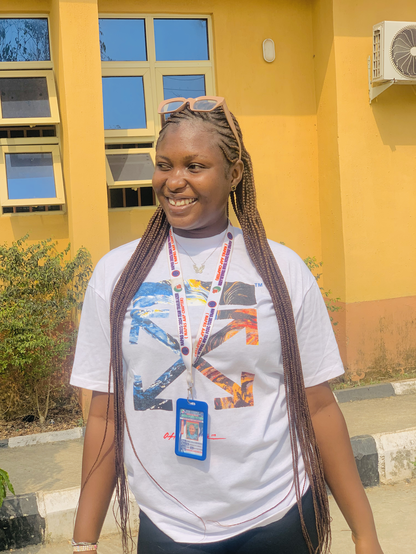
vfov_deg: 36.8
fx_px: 833
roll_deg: +3.9
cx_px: 208
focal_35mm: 52
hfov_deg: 28.0
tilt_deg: -2.1
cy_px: 277
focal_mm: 6
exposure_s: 1/1065
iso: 16
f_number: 2.4
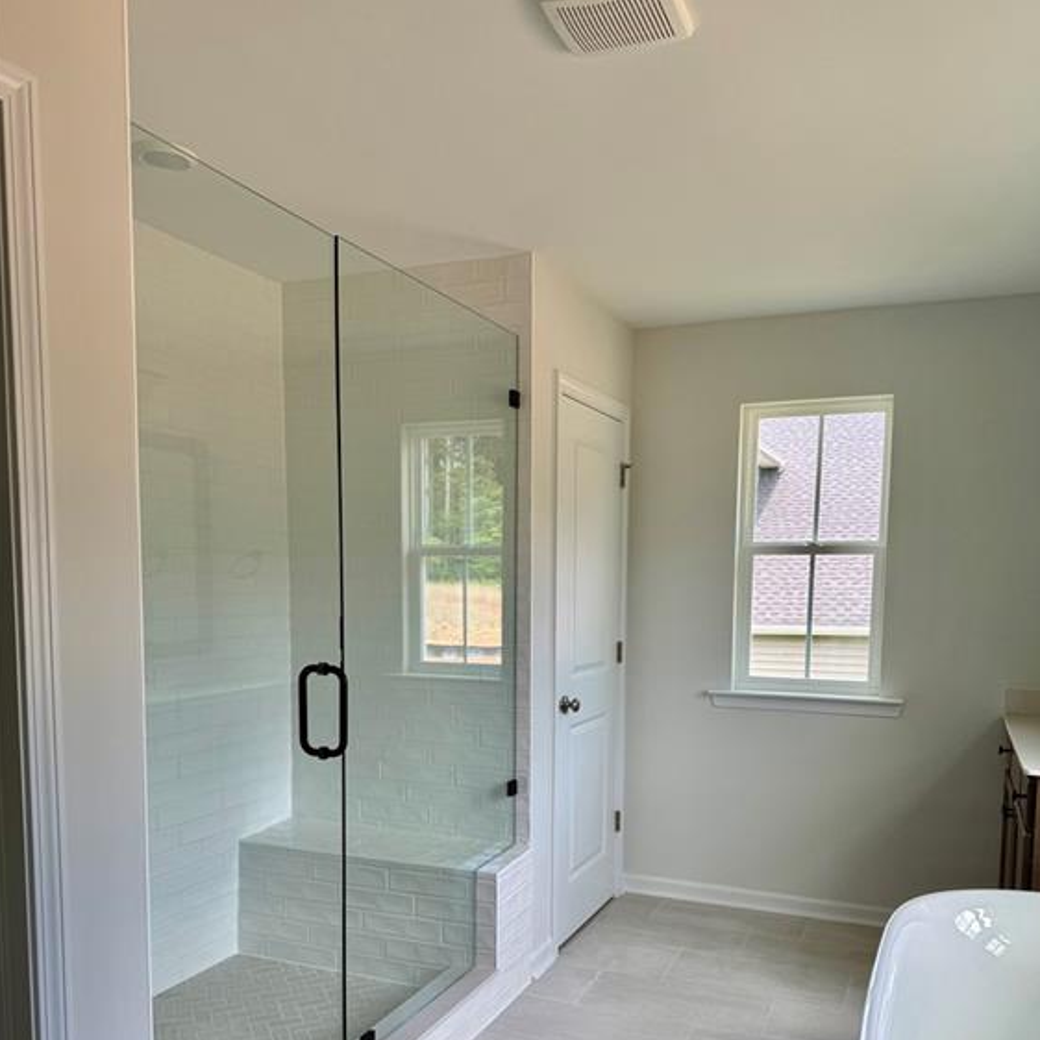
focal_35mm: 29
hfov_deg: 55.6
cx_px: 524
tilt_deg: -4.6
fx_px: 986
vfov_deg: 54.7
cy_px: 675
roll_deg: -0.5
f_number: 1.78
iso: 80
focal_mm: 6.76
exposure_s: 1/291
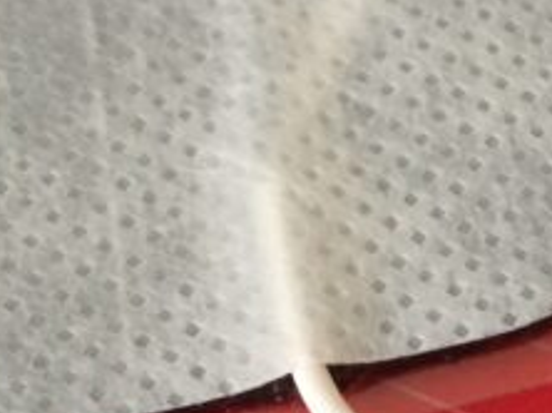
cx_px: 843
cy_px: 114
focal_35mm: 134
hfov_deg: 13.8
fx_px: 2135
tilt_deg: -53.1
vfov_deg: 11.0
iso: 125
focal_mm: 4.15
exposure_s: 1/10
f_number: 2.2
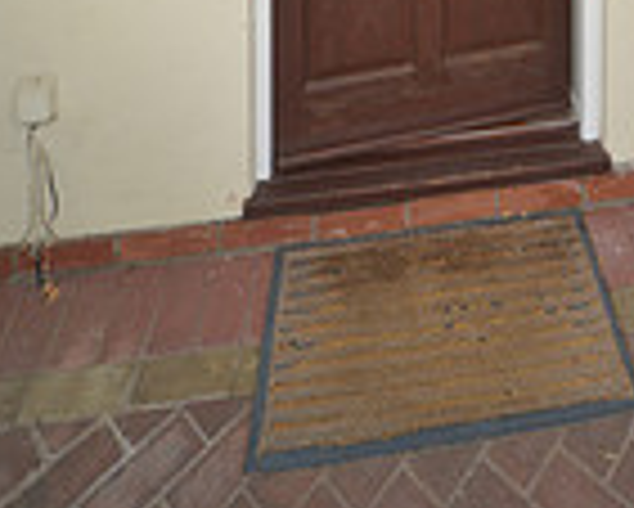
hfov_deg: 48.2
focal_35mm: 36
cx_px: 481
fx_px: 676
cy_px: -387
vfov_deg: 23.2
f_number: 5.6
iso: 400
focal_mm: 12
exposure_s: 1/160
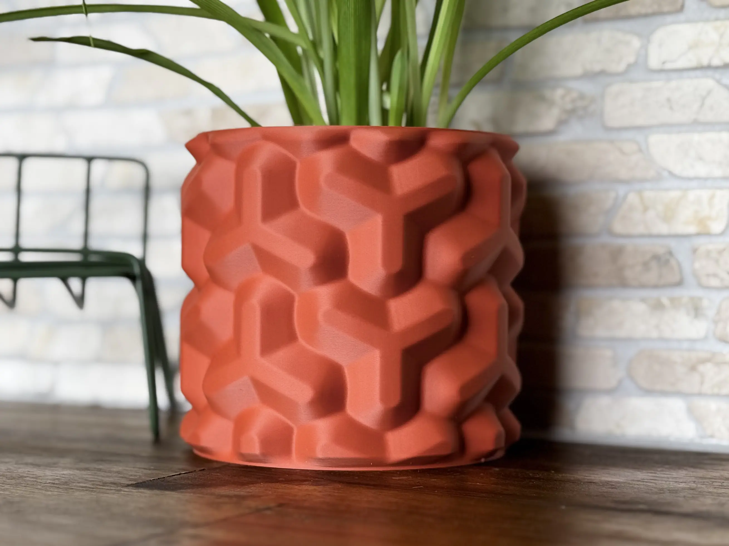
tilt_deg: -4.3
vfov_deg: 30.3
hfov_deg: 39.7
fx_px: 1011
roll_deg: -0.1
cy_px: 273
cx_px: 364
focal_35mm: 48
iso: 64
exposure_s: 1/121
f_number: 1.78
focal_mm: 6.76
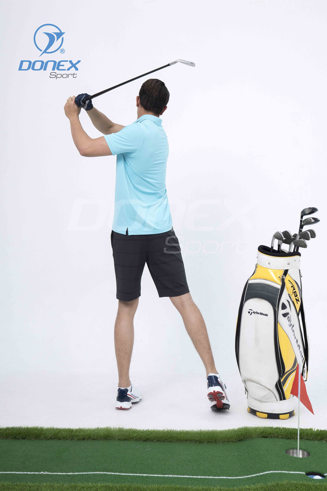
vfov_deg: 53.1
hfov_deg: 36.9
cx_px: 164
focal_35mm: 36
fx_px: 490
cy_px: 246
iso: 200
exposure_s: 1/250
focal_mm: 36
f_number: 5
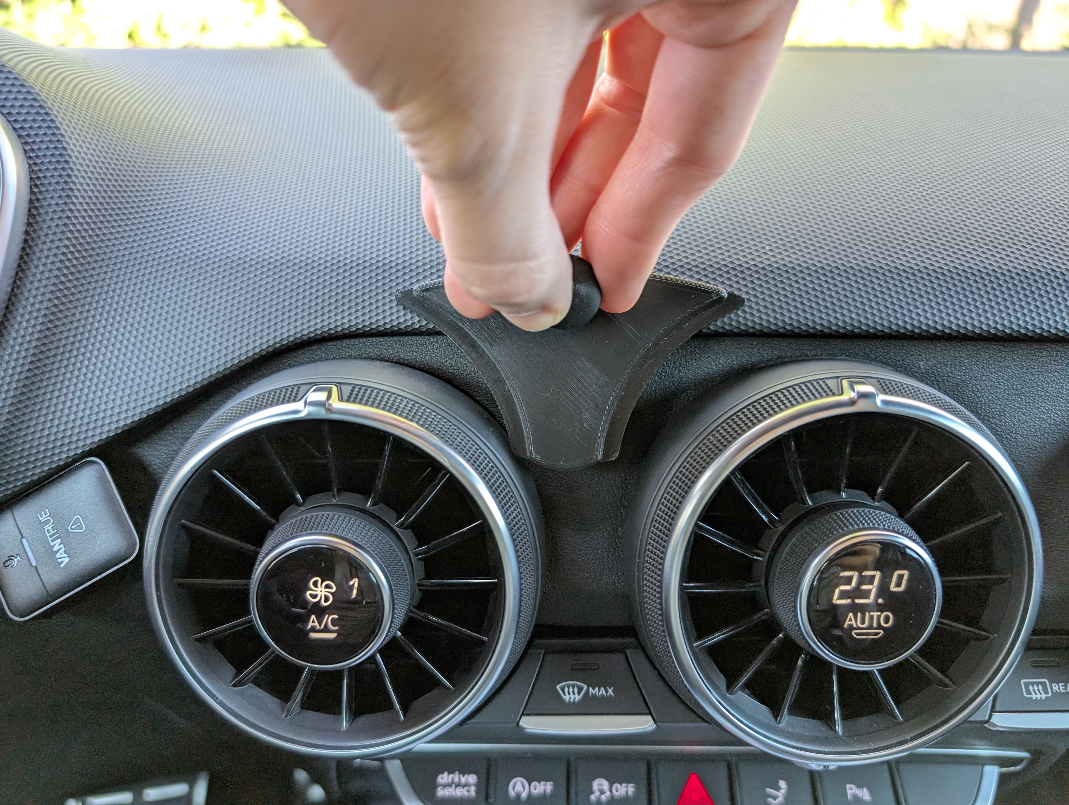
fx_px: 742
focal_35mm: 24
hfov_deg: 71.5
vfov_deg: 56.9
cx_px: 534
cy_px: 402
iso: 77
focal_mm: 6.9
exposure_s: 1/63.3
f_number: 1.68
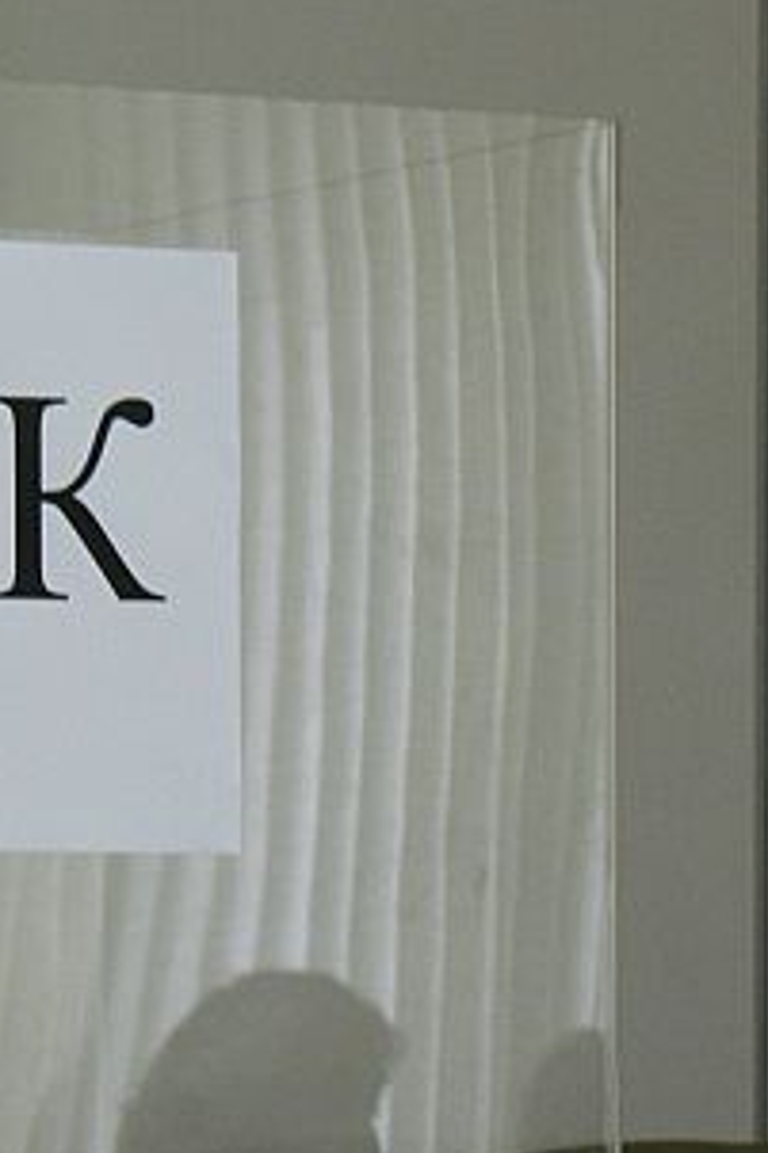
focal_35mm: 239
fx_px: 7656
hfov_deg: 5.7
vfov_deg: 8.6
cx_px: -134
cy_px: 720
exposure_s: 1/25
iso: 200
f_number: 3.2
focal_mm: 18.6
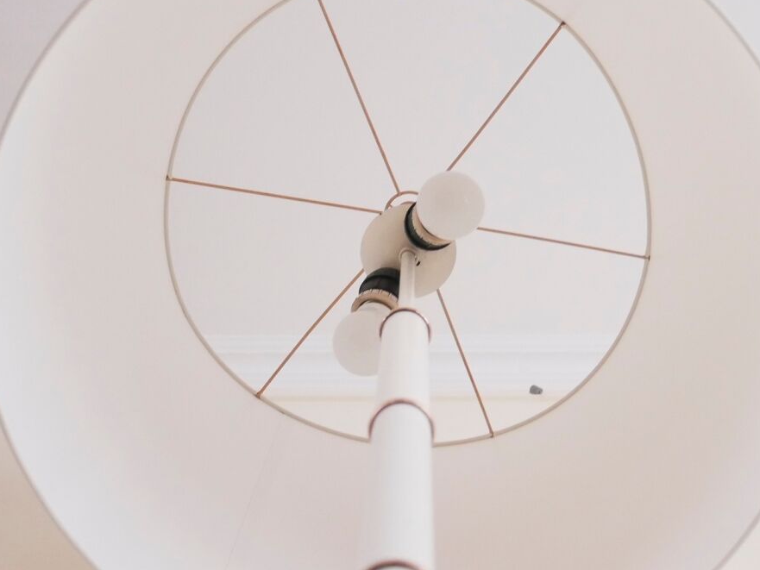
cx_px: 432
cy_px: 299
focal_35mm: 65
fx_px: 1427
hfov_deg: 29.8
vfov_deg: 22.6
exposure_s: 1/8
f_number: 4.2
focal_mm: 18
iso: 3200
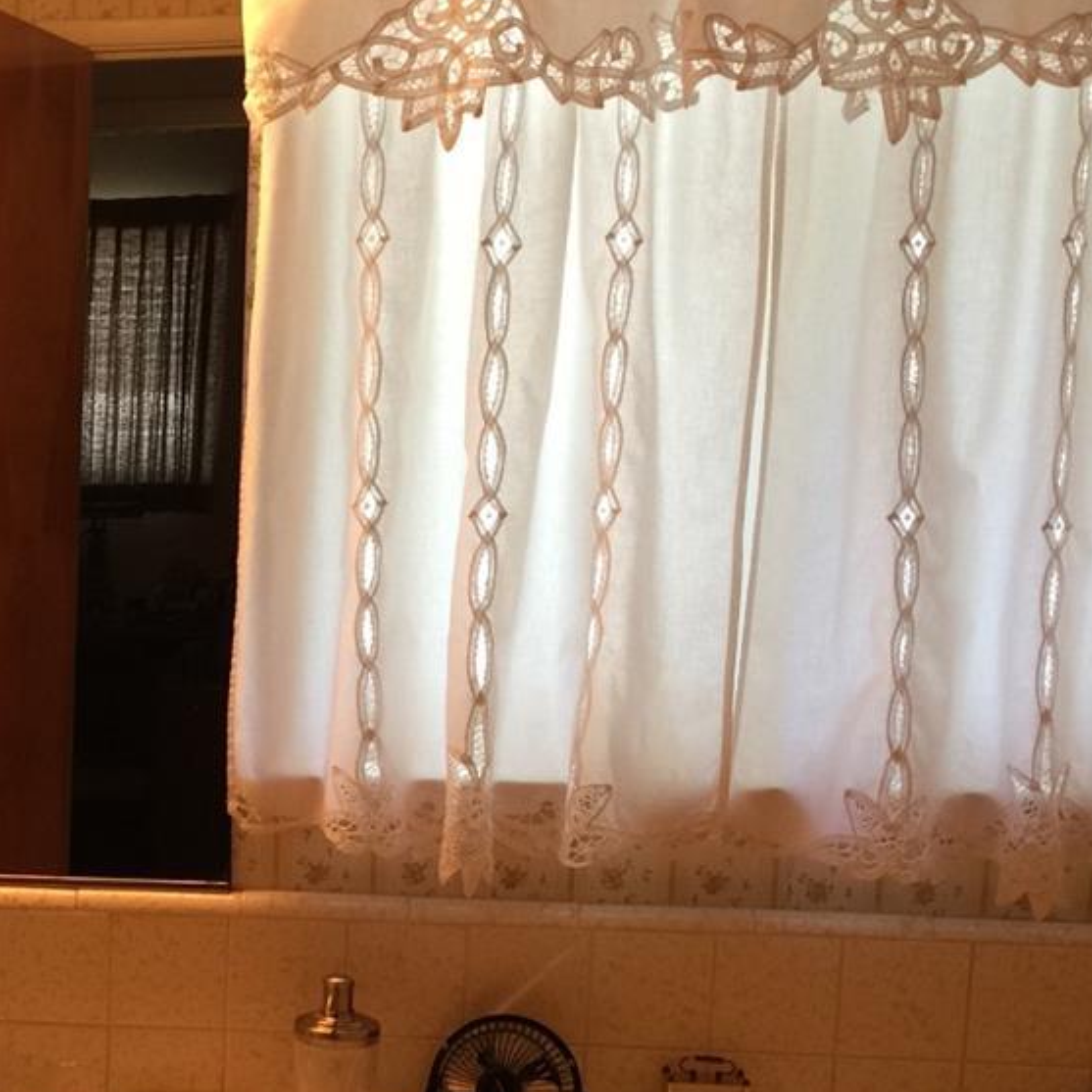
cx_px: -41
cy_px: 929
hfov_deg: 23.8
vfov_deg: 24.5
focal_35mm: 69
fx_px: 2463
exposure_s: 1/15
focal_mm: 4.15
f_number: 2.2
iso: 40
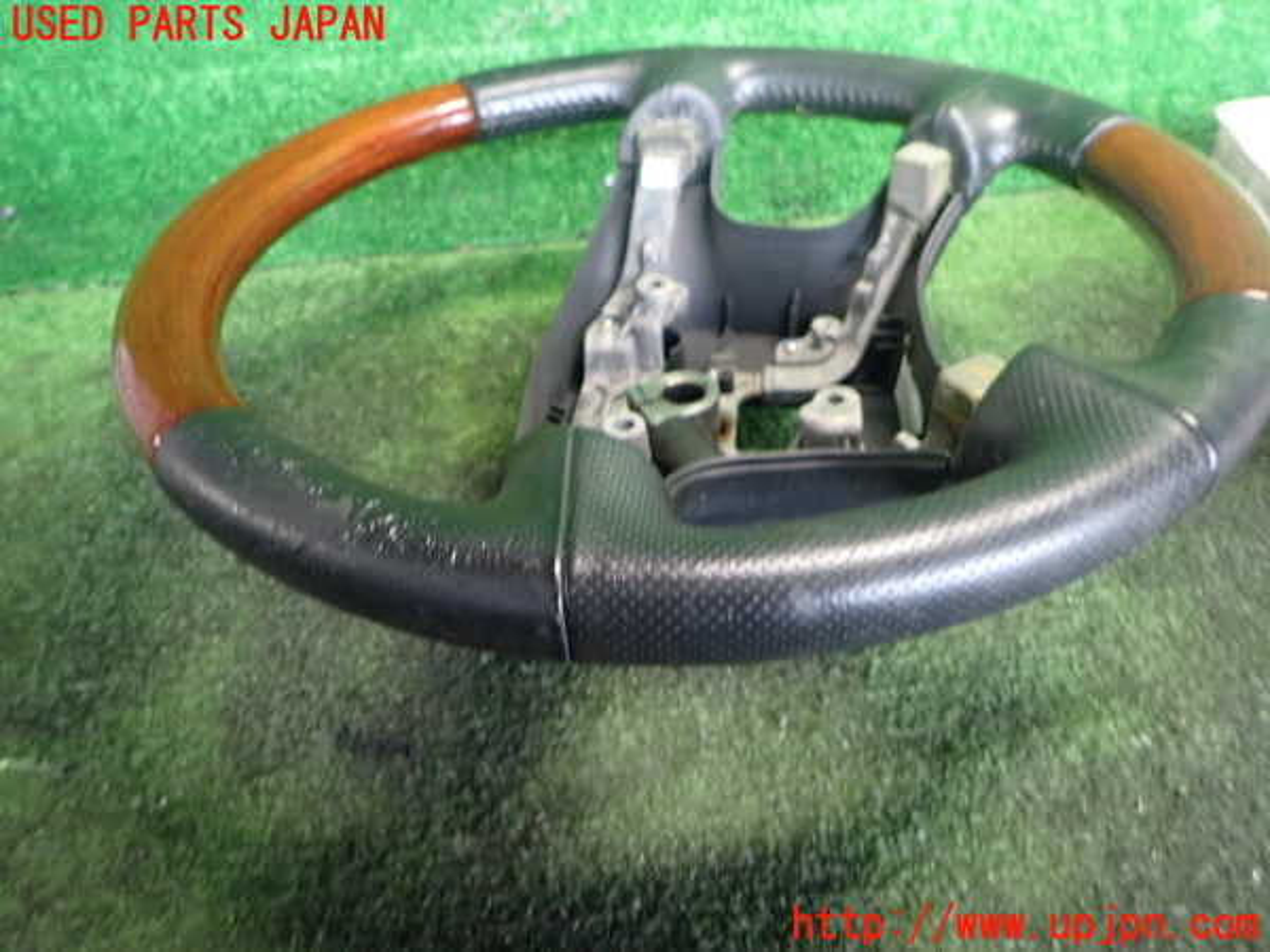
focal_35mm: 25
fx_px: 917
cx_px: 635
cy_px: 476
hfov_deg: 69.4
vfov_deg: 54.9
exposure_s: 1/30
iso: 800
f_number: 2
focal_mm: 4.5
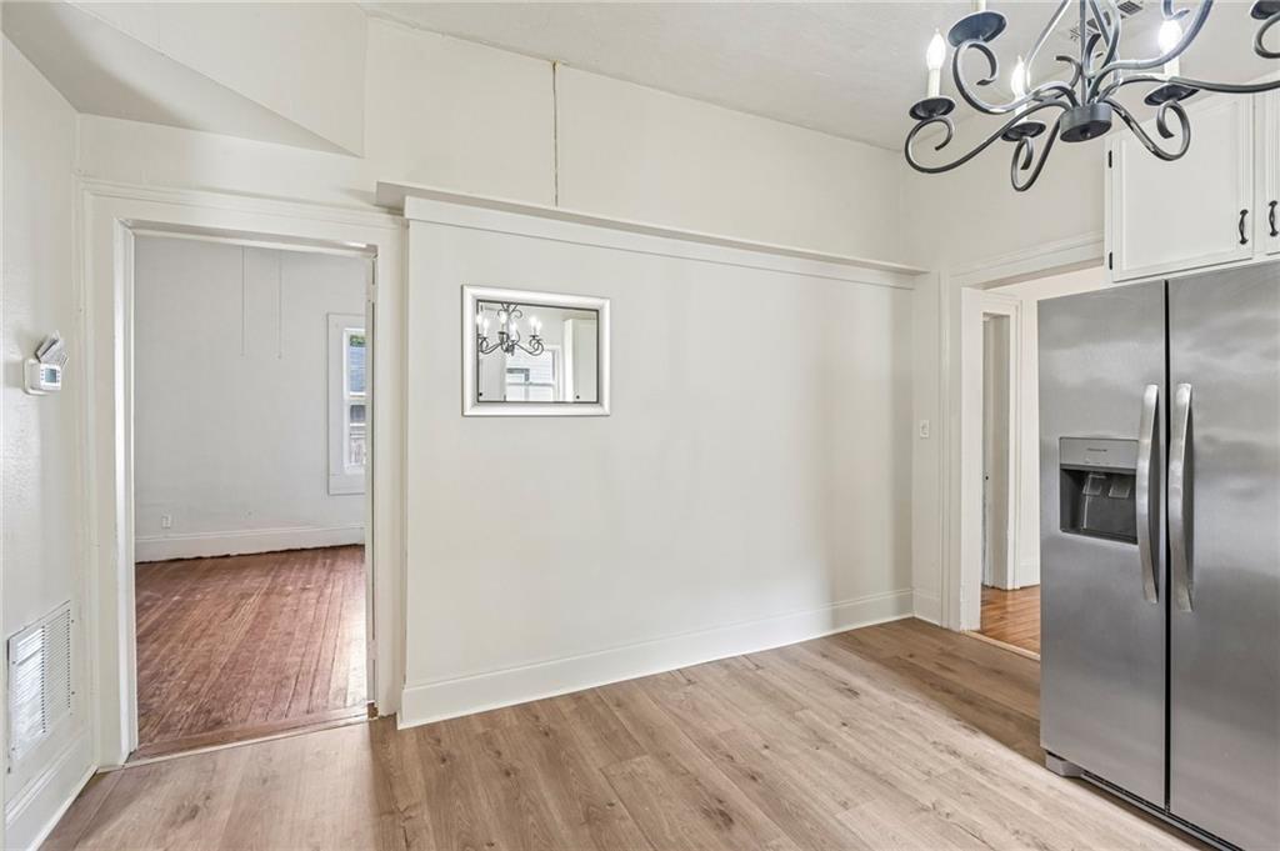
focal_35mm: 16
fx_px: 568
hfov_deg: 96.8
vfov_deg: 73.7
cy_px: 426
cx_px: 640
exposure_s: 1/15
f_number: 8
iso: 400
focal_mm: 16
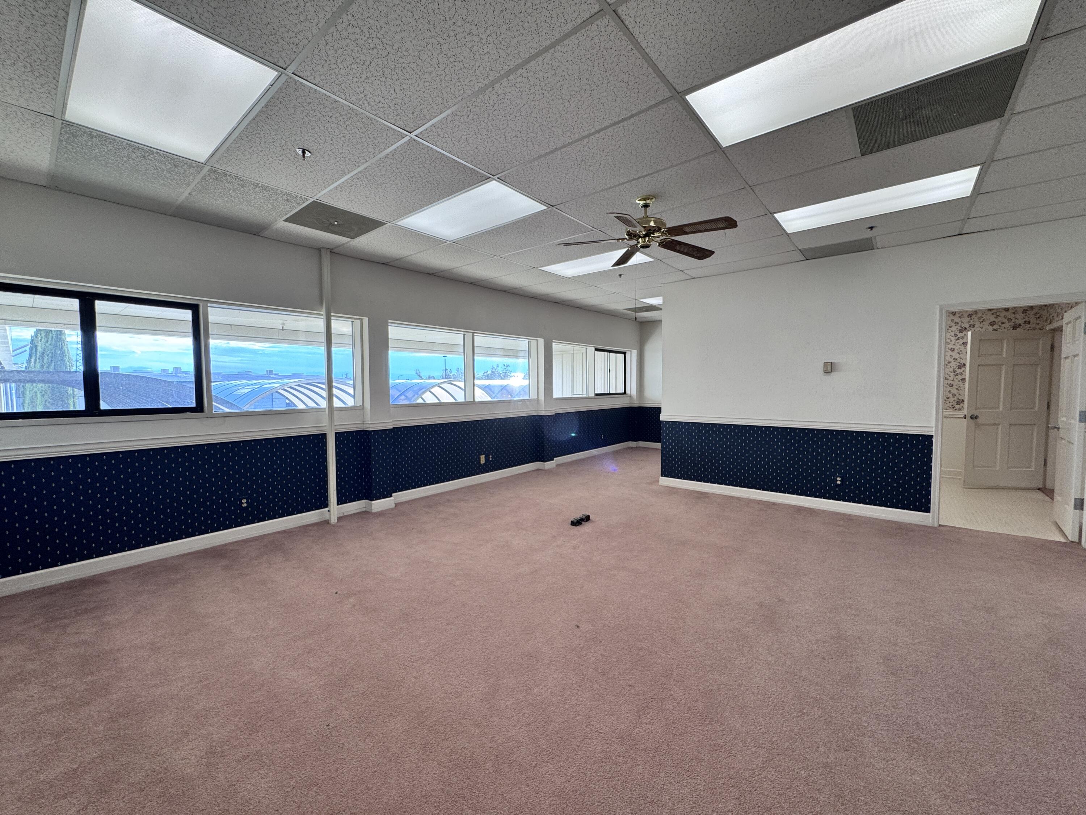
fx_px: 439
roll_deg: +0.5
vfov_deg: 85.7
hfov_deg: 102.1
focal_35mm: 14
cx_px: 543
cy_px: 408
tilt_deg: -3.6
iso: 64
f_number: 2.2
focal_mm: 2.22
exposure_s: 1/120
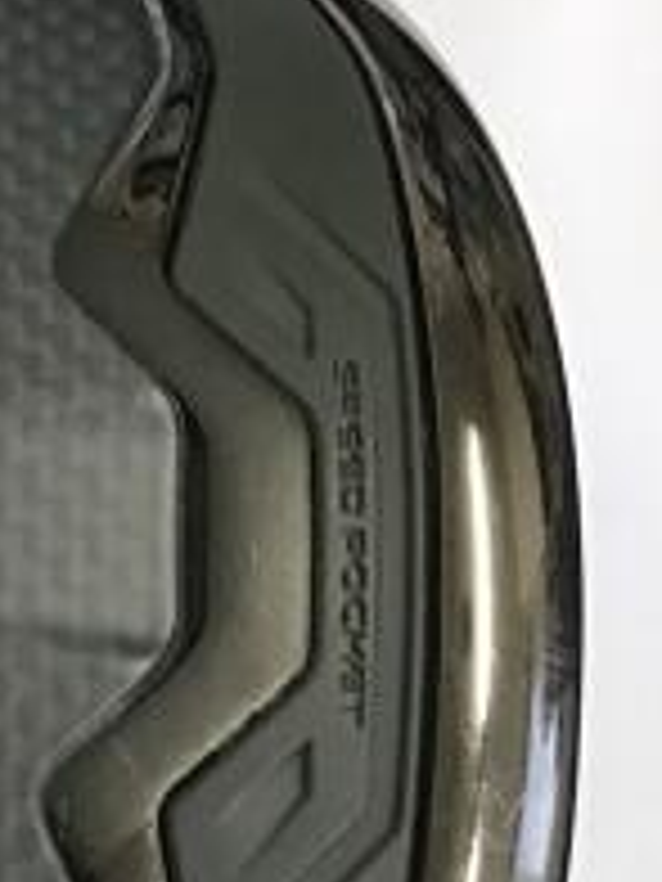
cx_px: -527
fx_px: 2907
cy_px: 504
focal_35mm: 114
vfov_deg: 17.3
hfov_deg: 12.0
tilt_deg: -82.2
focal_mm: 3.3
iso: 100
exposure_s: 1/33
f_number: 2.4
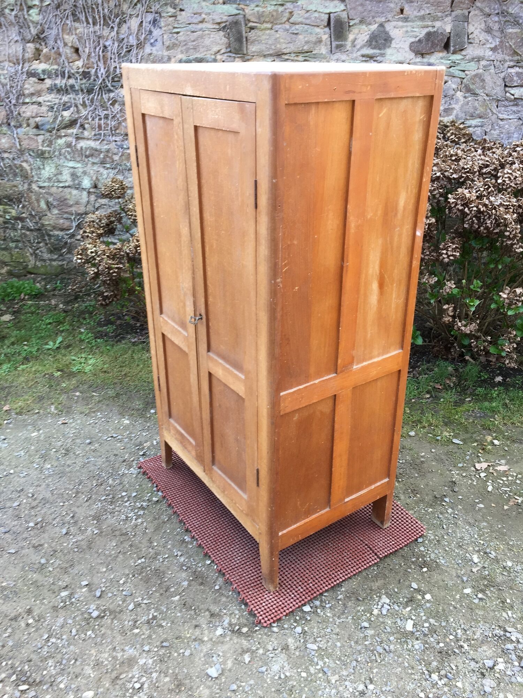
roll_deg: -0.8
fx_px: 584
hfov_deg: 48.2
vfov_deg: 61.7
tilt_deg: -25.0
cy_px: 349
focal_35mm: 29
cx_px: 262
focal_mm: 4.15
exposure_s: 1/100
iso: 40
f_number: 2.2
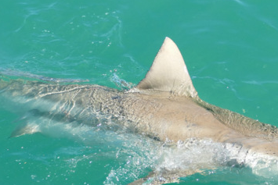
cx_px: 176
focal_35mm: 76
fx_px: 587
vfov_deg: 17.9
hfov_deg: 26.5
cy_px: 71
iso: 125
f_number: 3.2
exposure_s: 1/800
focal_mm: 16.49
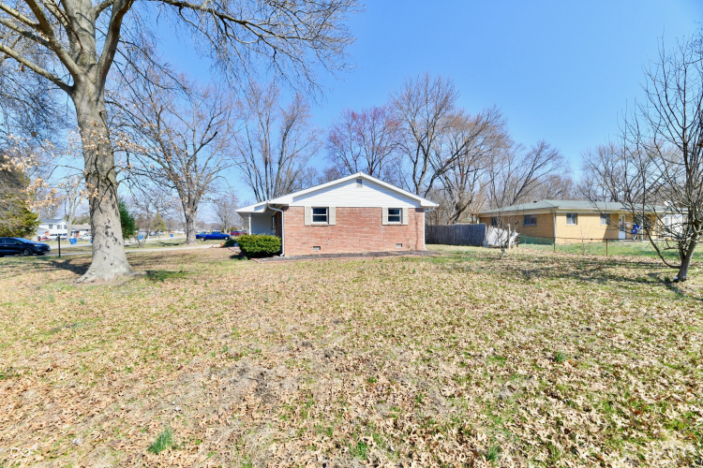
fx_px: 273
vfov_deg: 81.2
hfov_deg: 104.3
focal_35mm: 14
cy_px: 234
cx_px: 352
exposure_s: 1/640
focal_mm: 14
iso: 640
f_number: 13
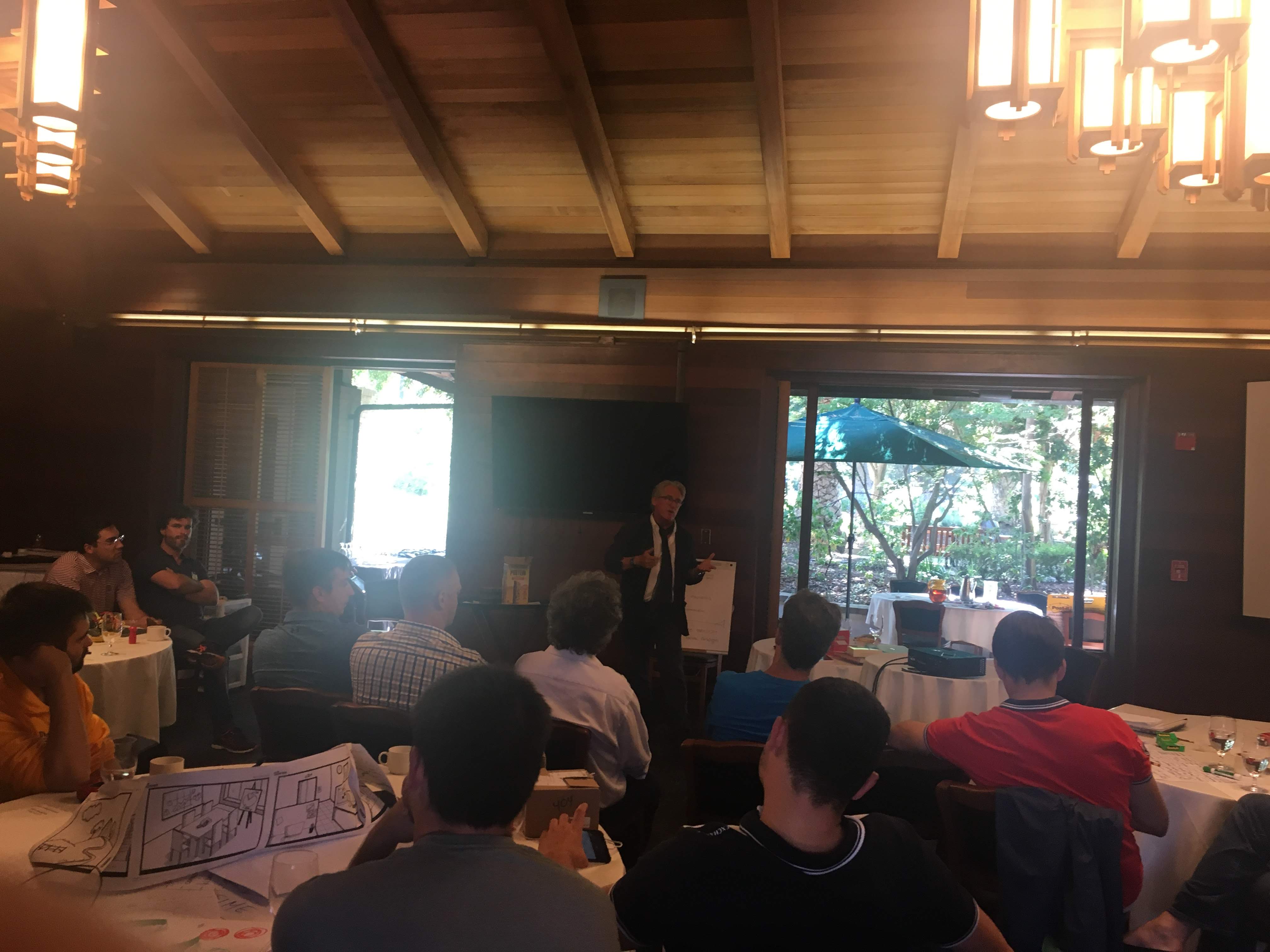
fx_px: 1064
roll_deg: -1.0
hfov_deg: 61.7
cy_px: 476
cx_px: 635
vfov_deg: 48.2
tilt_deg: +0.8
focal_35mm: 29
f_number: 2.2
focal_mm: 4.15
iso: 64
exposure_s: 1/30
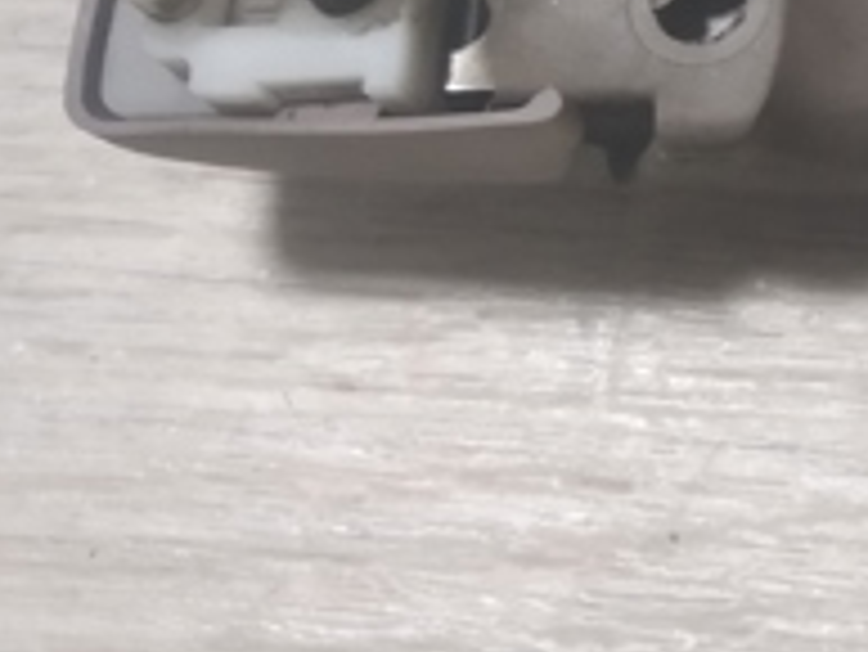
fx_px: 2158
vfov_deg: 16.9
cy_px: 54
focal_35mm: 86
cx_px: 1421
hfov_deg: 19.0
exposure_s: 1/33
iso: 800
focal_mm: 3.81
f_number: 2.2
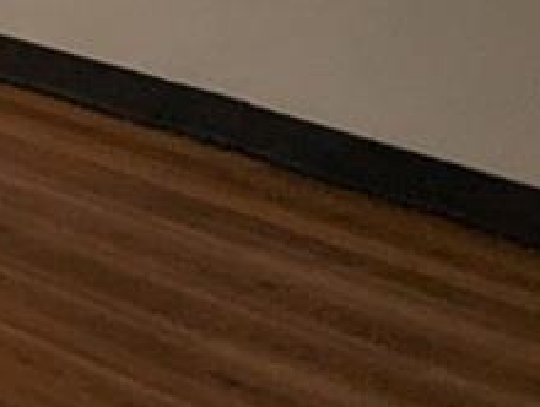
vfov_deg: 12.4
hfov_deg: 10.1
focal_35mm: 116
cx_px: -1249
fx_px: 1814
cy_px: -140
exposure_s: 1/2571
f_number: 2.2
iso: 49
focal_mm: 2.35
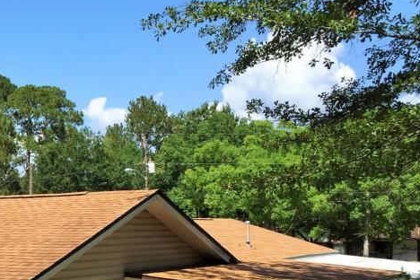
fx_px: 770
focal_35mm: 66
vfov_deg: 20.0
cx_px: -23
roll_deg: -0.6
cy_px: 277
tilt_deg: -3.4
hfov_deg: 28.2
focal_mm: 4.15
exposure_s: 1/1799
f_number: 2.2
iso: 32
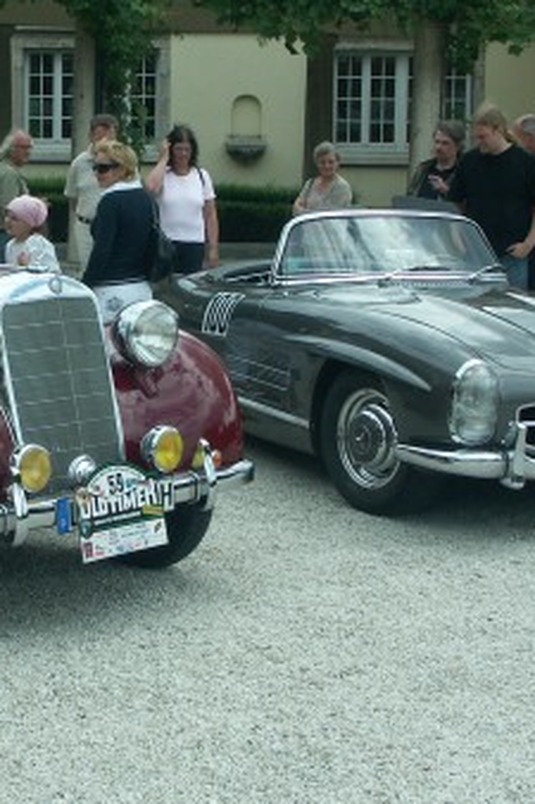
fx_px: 1540
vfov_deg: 29.2
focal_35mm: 69
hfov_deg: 19.5
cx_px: 105
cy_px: 304
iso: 100
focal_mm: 9.15
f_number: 7.1
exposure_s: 1/320
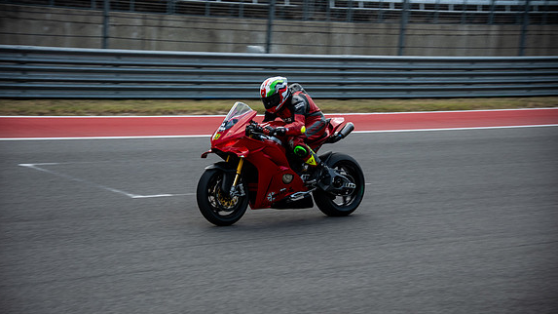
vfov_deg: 13.7
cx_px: 279
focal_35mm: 88
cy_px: 177
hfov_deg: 24.2
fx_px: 1302
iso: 200
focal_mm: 55
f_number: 2.8
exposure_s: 1/1000
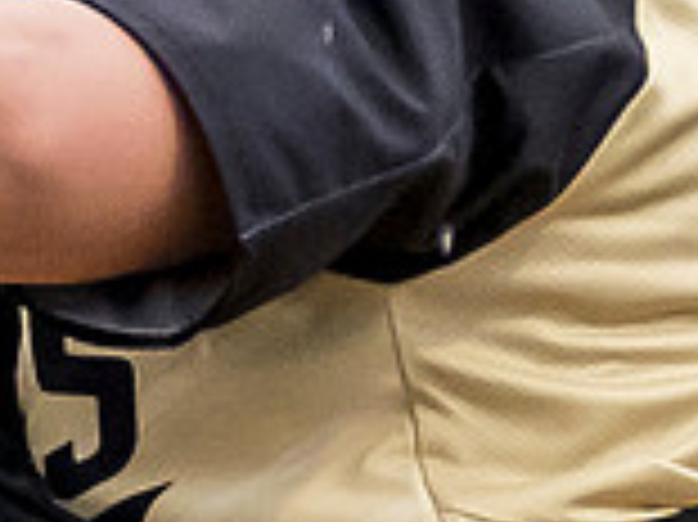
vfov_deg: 0.6
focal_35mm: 2530
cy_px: 287
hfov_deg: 0.8
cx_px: 500
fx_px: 50976
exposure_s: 1/1000
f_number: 3.7
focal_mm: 127
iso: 2000
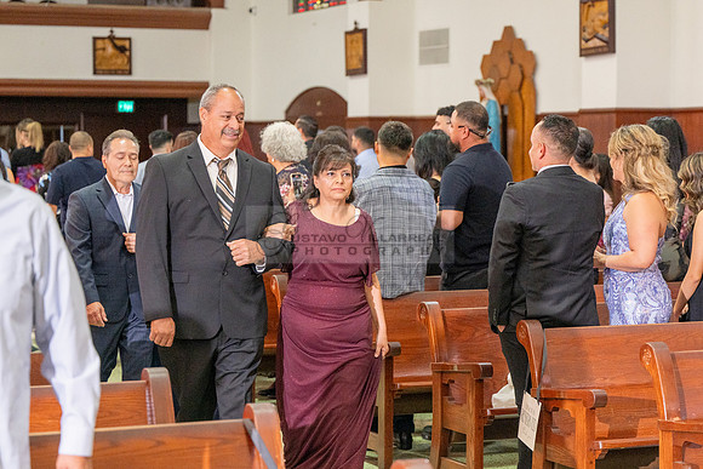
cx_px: 421
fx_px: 1822
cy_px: 268
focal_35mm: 93
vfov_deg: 14.7
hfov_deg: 21.8
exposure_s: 1/200
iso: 1000
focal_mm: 70
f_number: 3.2
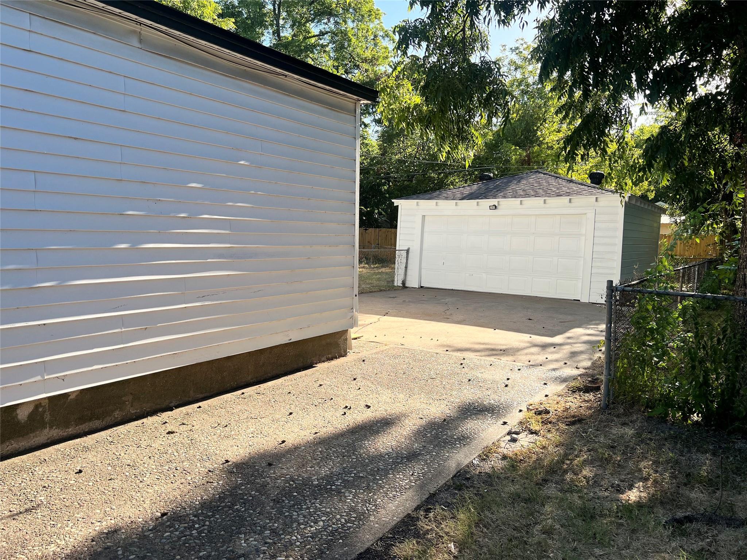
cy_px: 280
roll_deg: -0.7
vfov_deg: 53.1
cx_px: 374
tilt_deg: -5.5
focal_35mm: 26
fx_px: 561
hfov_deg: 67.3
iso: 50
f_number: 1.5
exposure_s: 1/1079
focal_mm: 5.7
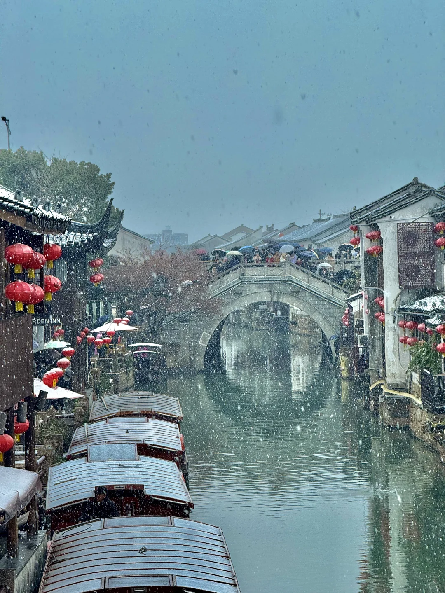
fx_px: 2057
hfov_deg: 12.3
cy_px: 296
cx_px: 222
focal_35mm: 120
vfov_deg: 16.4
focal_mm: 15.66
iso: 50
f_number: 2.8
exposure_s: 1/236
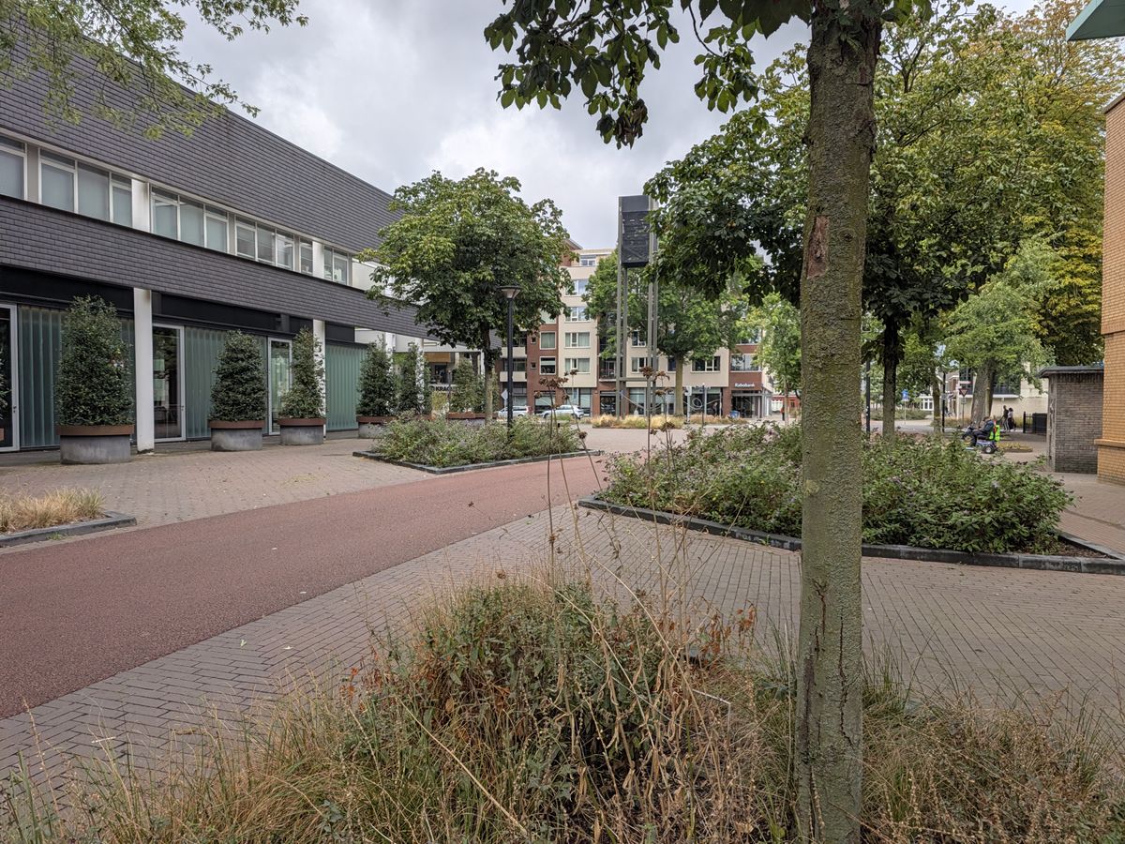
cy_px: 422
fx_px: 747
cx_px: 562
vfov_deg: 58.9
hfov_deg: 73.9
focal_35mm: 23
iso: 16
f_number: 1.7
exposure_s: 1/1065
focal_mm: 5.28
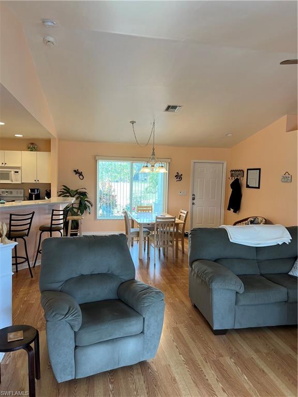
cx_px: 149
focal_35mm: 26
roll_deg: -0.5
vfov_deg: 67.3
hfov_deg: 53.1
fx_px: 298
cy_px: 198
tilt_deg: -1.7
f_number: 1.5
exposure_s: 1/120
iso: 100
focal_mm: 5.7
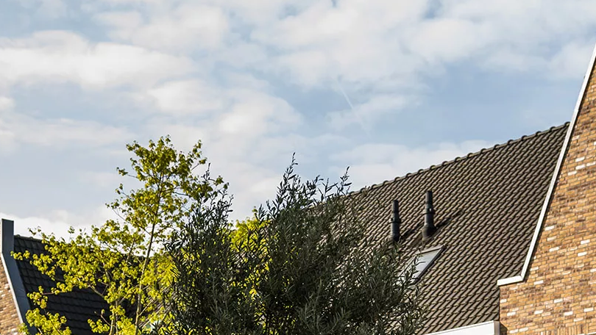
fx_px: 1544
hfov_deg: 21.8
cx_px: 272
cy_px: 580
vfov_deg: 11.6
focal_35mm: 98
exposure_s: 1/80
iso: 200
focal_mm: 29.5
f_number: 7.1
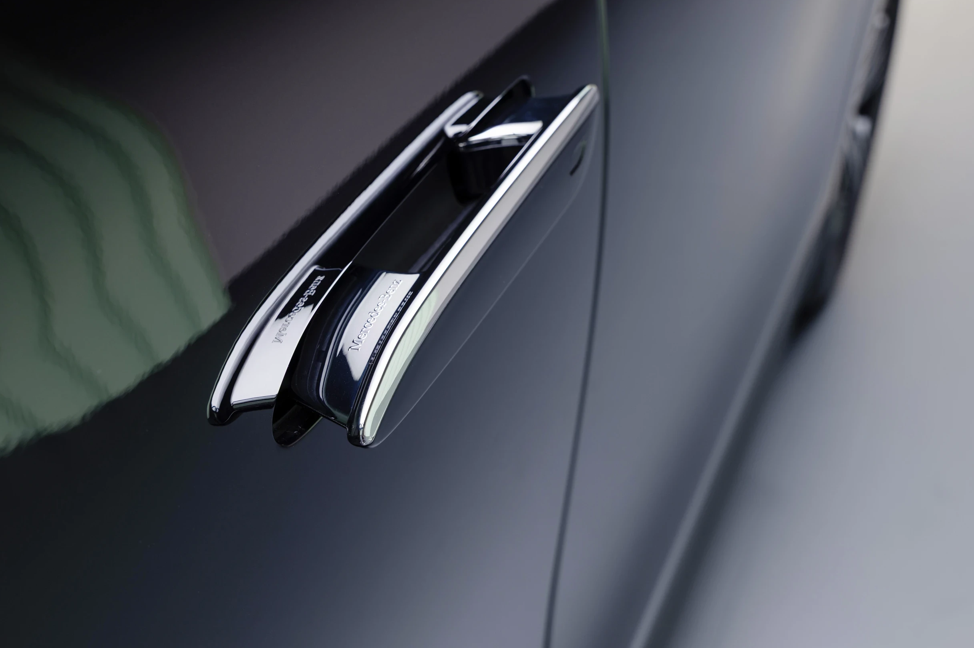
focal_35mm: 48
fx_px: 1298
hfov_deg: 41.1
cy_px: 288
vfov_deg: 28.0
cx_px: 433
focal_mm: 39
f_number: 6.3
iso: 100
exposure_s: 1/3.33
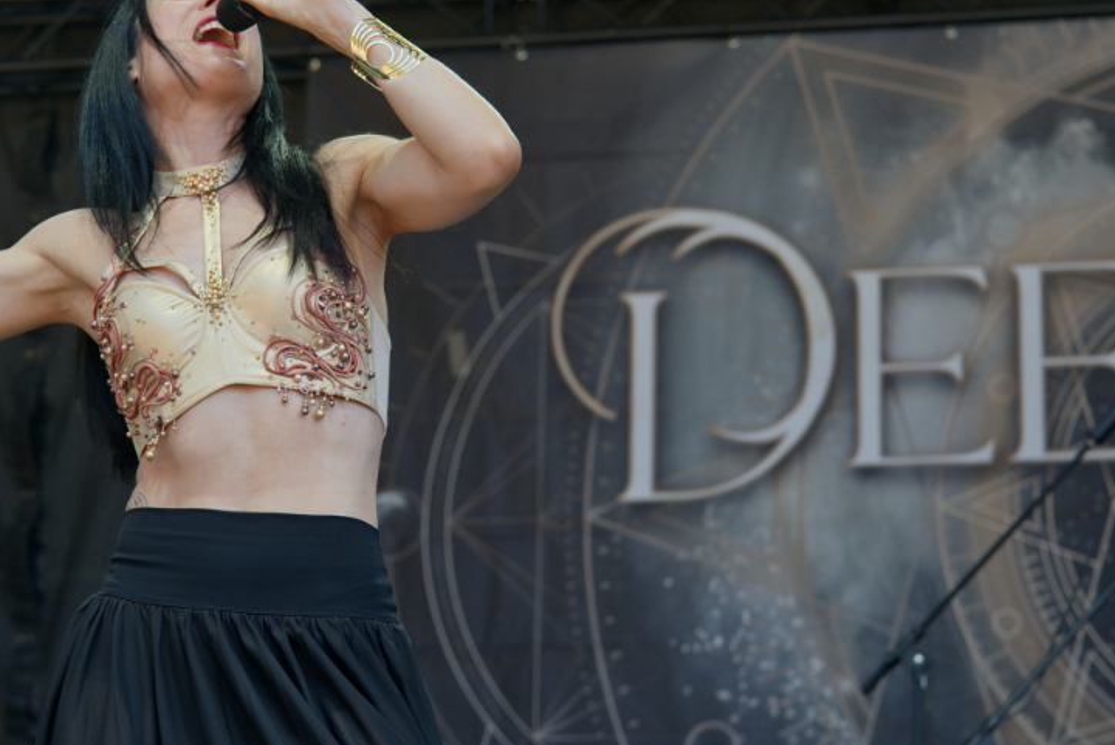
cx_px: 407
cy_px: 297
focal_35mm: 125
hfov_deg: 16.4
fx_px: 3874
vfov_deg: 11.0
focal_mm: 75
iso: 500
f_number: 5
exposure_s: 1/400
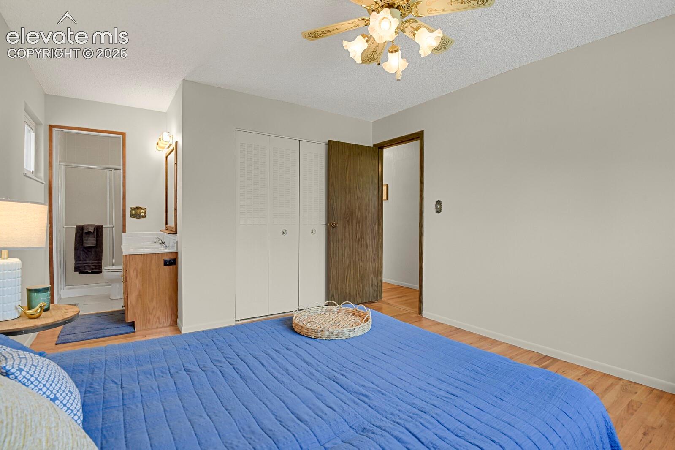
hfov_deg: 93.3
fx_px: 319
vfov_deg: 70.4
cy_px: 225
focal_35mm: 17
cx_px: 338
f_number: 8
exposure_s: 1/15
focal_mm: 17
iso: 12800
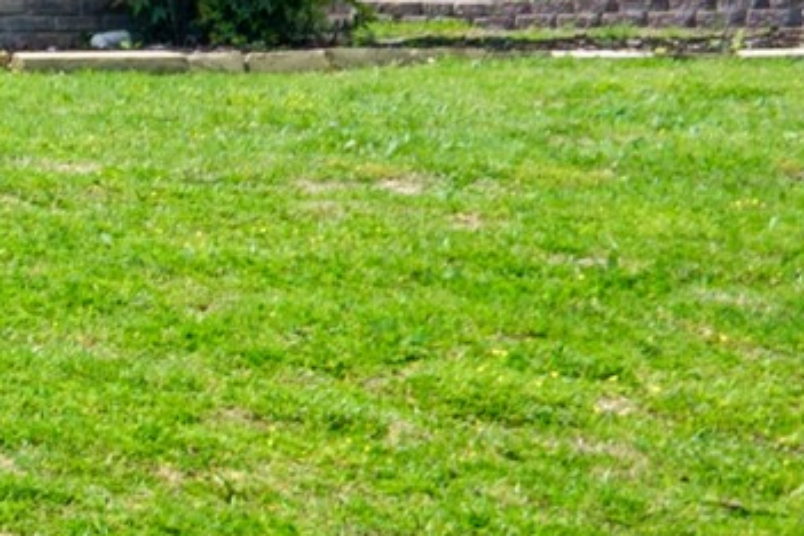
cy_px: -163
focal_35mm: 99
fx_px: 2211
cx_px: -1585
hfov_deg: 11.6
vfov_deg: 13.3
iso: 125
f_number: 13
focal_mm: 16
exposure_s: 1/40
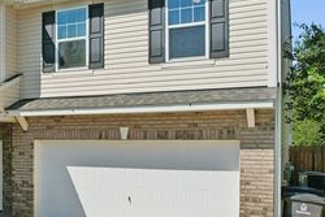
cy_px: 75
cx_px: 55
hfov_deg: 42.1
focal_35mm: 44
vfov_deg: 30.4
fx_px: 397
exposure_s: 1/500
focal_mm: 8.4
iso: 100
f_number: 2.8
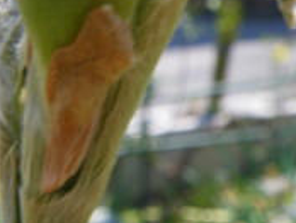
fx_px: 754
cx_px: 134
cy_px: 58
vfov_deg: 16.7
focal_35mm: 88
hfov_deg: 22.2
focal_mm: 6.1
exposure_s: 1/160
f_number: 4.6
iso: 50
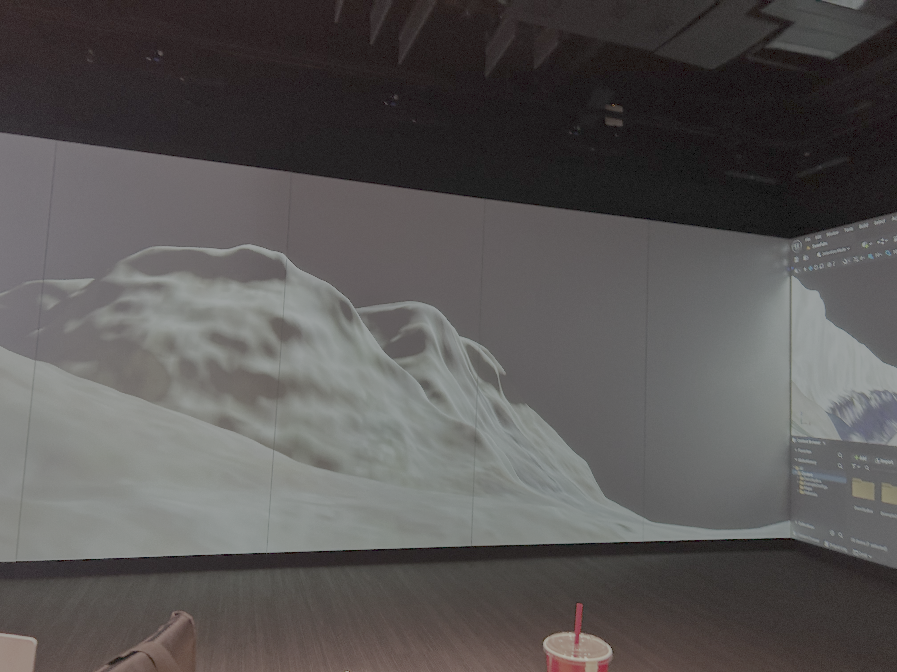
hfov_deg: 67.3
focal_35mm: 26
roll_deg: -0.7
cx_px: 448
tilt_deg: +6.0
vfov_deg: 53.1
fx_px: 674
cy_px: 336
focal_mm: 5.7
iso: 200
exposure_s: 1/60
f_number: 1.5
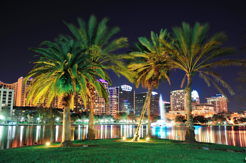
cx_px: 123
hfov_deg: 55.8
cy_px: 82
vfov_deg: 38.8
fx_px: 232
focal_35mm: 34
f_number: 4
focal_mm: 34
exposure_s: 8
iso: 200
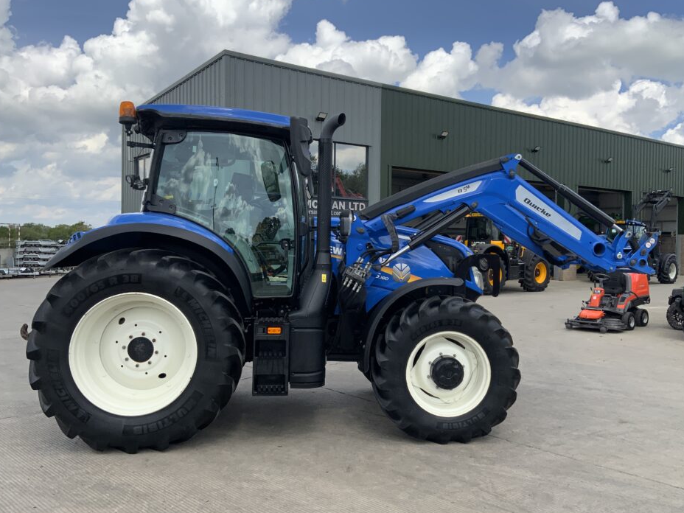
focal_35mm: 32
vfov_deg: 44.2
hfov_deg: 56.8
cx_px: 357
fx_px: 632
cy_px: 252
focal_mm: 3
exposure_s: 1/1675
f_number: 1.8
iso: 16
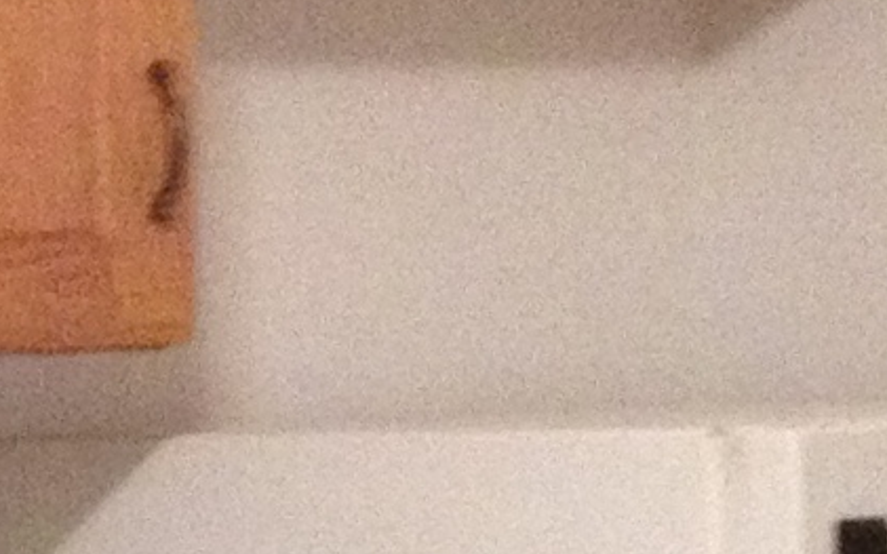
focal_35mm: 271
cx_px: -282
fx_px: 6550
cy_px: 1161
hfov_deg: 7.7
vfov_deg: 4.8
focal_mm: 4.28
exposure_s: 1/20
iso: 400
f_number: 2.4
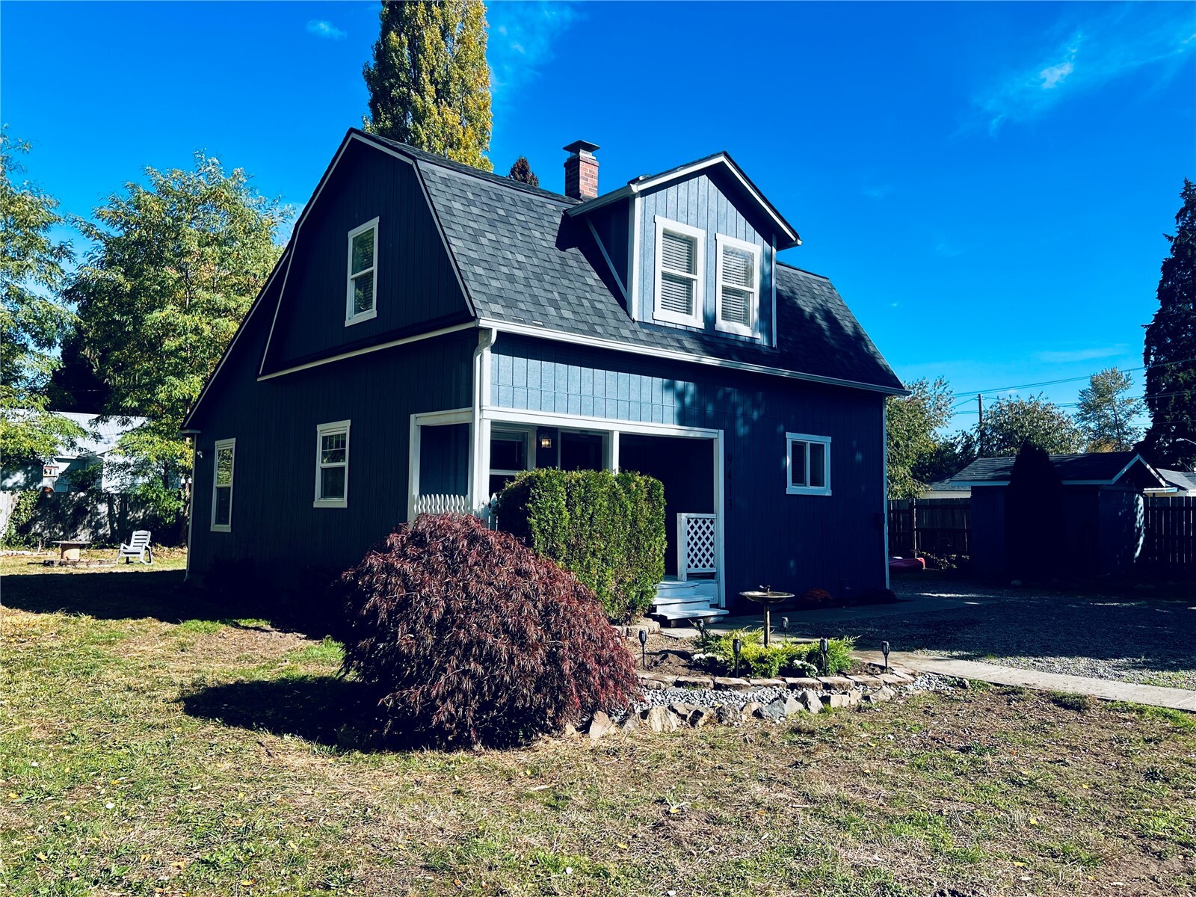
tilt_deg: +3.2
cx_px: 598
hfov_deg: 67.3
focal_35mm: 26
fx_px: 898
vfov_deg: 53.1
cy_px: 448
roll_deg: -1.3
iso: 50
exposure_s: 1/1808
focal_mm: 5.7
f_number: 1.5
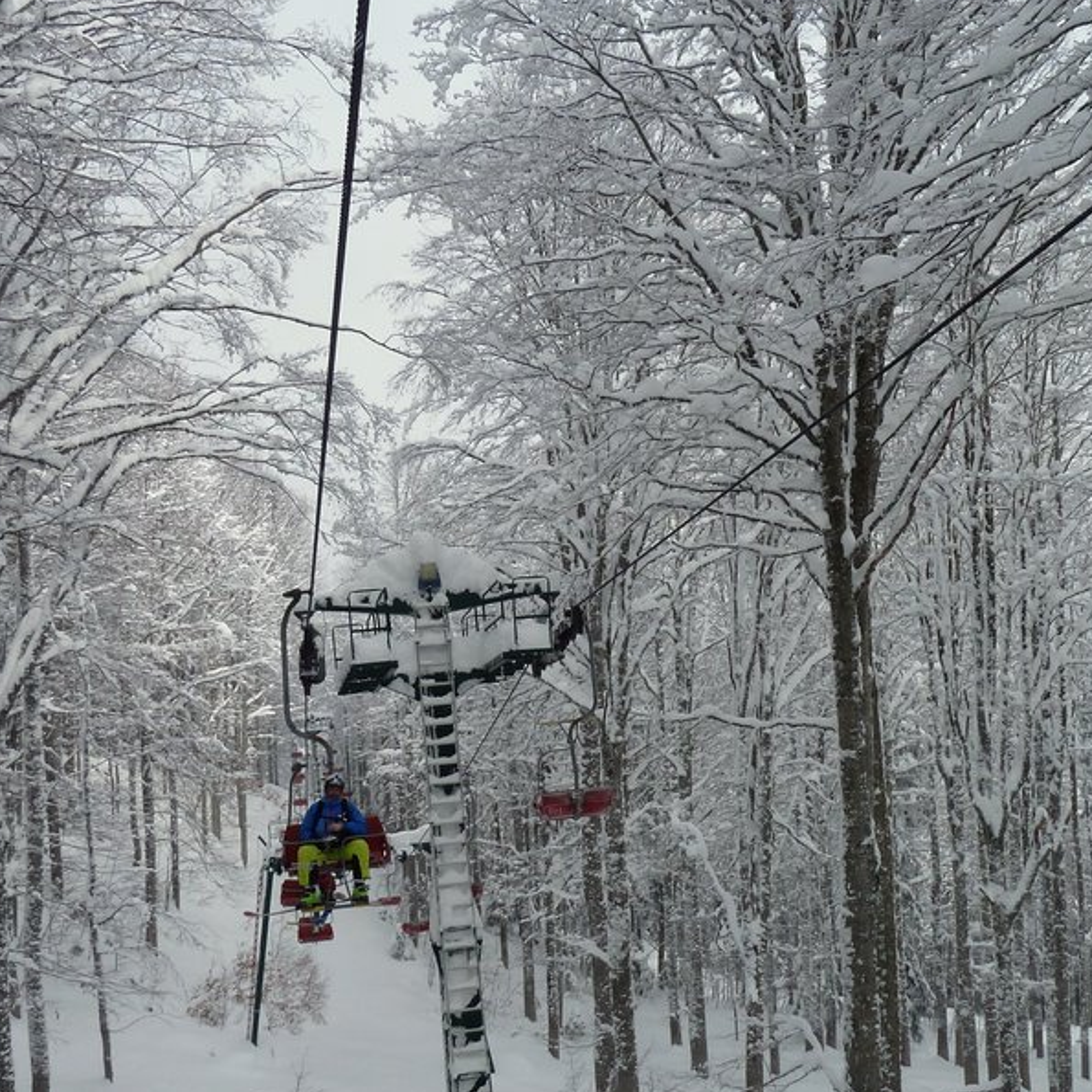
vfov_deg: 43.9
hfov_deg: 43.9
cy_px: 558
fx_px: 1356
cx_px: 558
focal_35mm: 38
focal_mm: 4.1
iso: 80
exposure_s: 1/400
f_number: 4.5
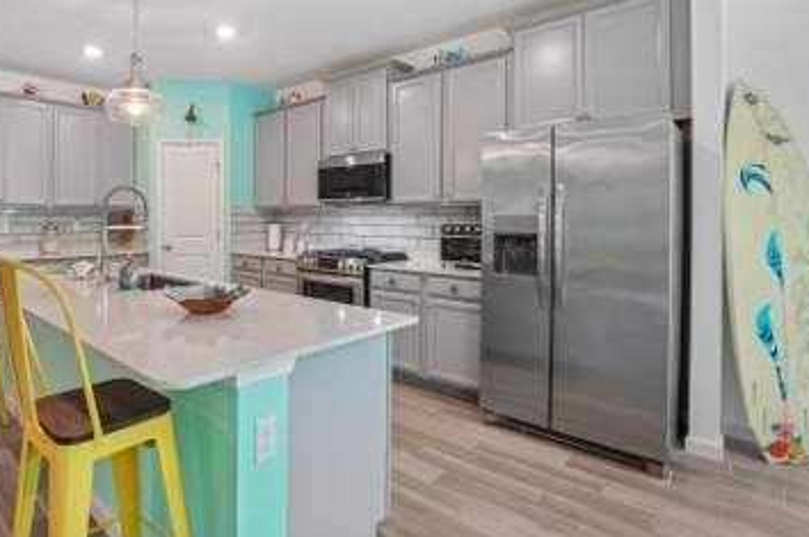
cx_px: 295
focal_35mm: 20
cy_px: 214
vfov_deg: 61.0
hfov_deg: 81.9
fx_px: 451
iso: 320
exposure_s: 1/8
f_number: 11
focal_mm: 14.8
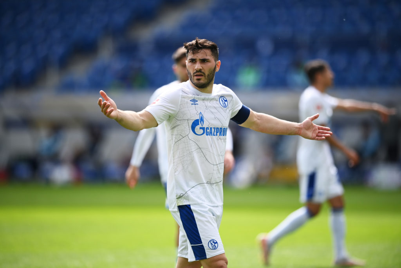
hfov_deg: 5.2
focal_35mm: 400
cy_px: 134
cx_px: 200
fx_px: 4456
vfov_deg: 3.4
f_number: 2.8
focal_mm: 400
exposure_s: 1/4000
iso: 400
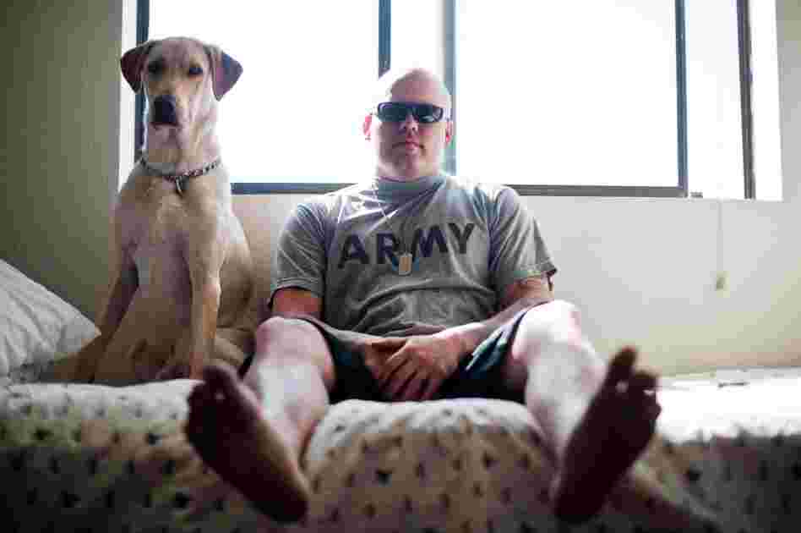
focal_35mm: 50
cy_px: 266
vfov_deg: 26.9
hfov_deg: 39.6
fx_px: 1111
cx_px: 400
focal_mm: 50
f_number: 2
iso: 200
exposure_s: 1/1250
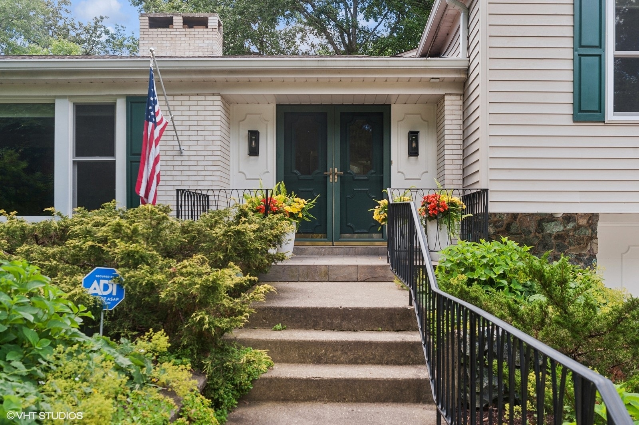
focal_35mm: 31
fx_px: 550
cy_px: 212
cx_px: 320
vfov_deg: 42.3
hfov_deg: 60.3
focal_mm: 31
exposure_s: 1/80
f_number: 8
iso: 200
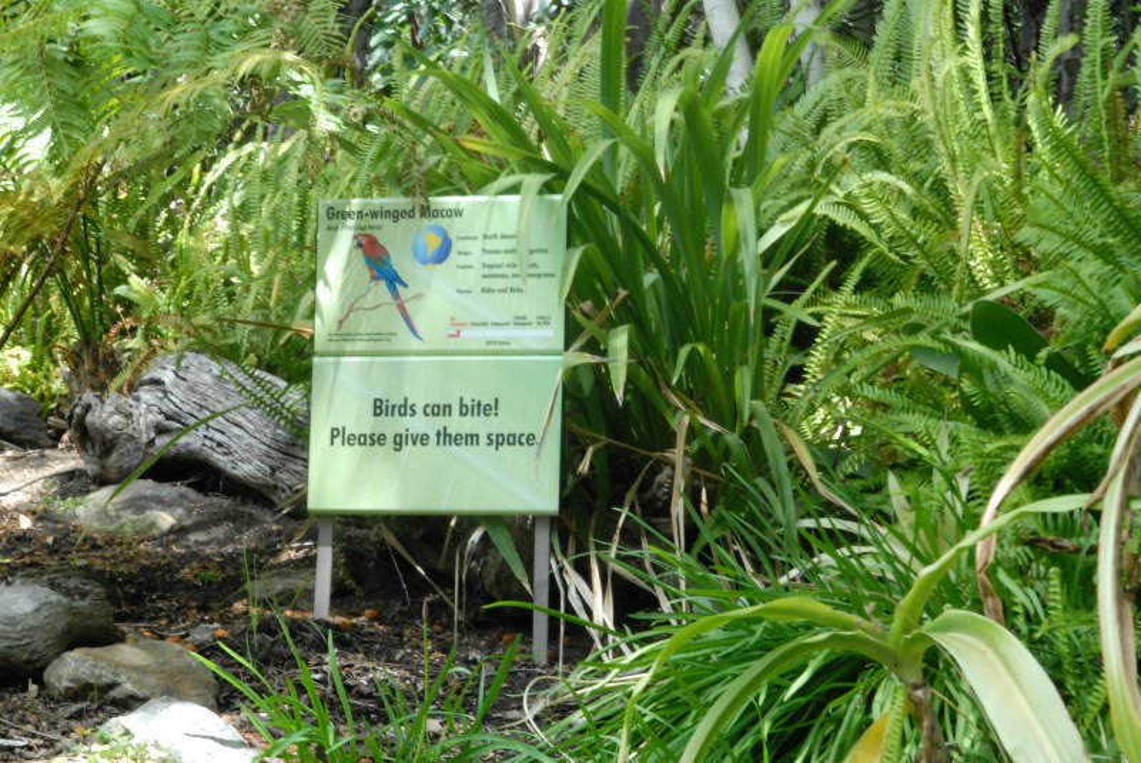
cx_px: 570
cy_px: 382
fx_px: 3569
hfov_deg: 18.2
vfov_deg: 12.2
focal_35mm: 112
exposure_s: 1/80
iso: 1100
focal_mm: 75
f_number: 13
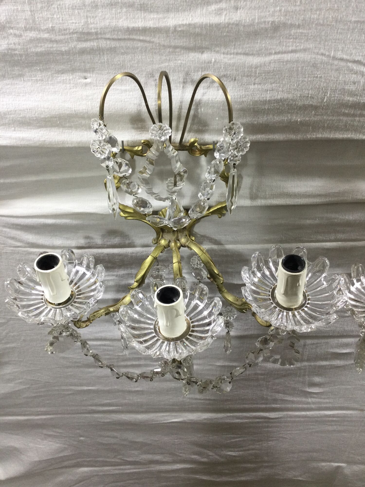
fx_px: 436
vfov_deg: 58.4
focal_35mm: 31
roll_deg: +0.2
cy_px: 244
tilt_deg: -41.9
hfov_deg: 45.4
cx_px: 182
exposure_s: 1/33
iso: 25
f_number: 2.4
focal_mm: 3.3
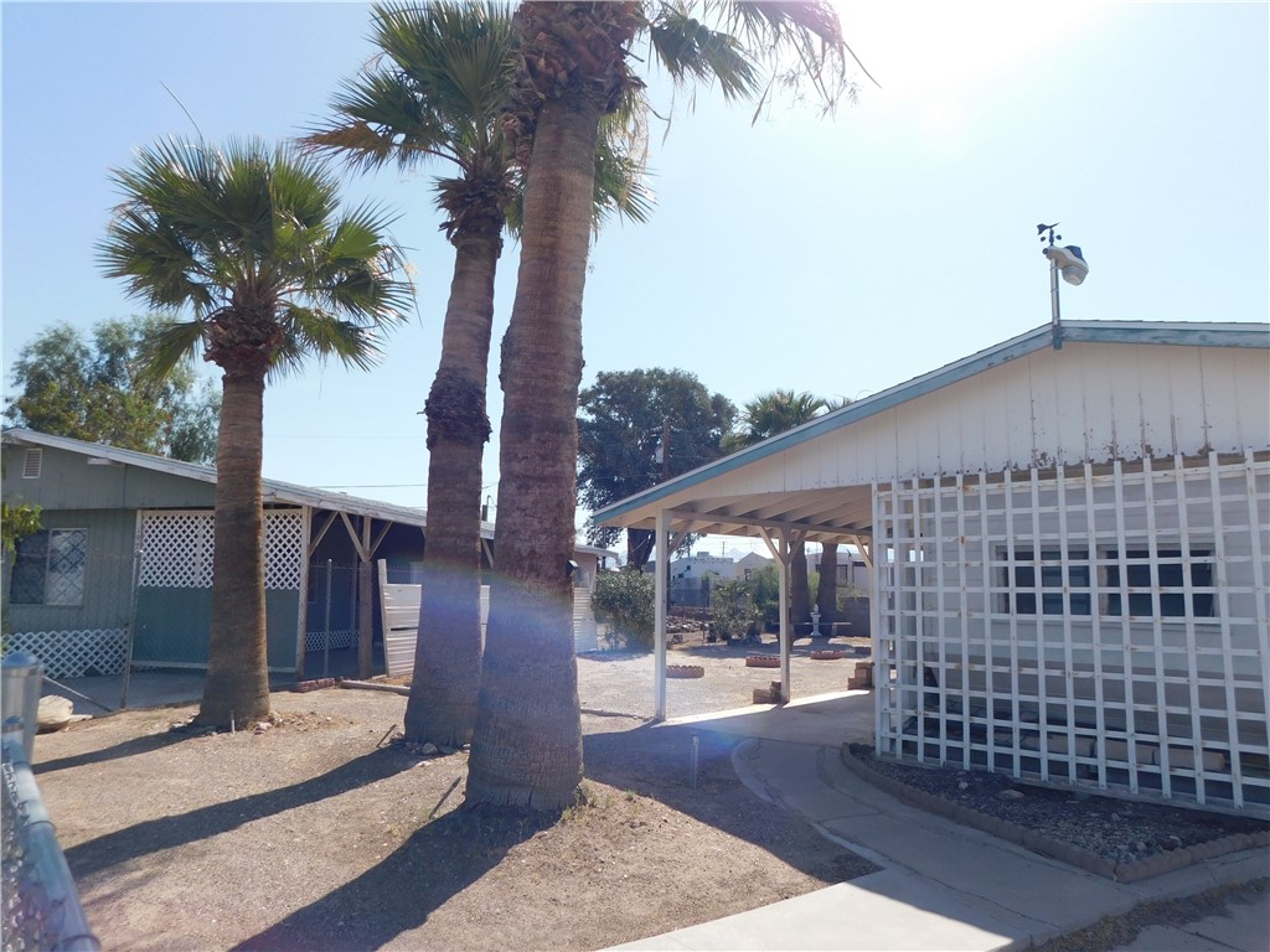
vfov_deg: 56.8
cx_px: 635
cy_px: 476
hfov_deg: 71.6
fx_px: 881
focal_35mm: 24
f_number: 6
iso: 125
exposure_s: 1/400
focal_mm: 4.1
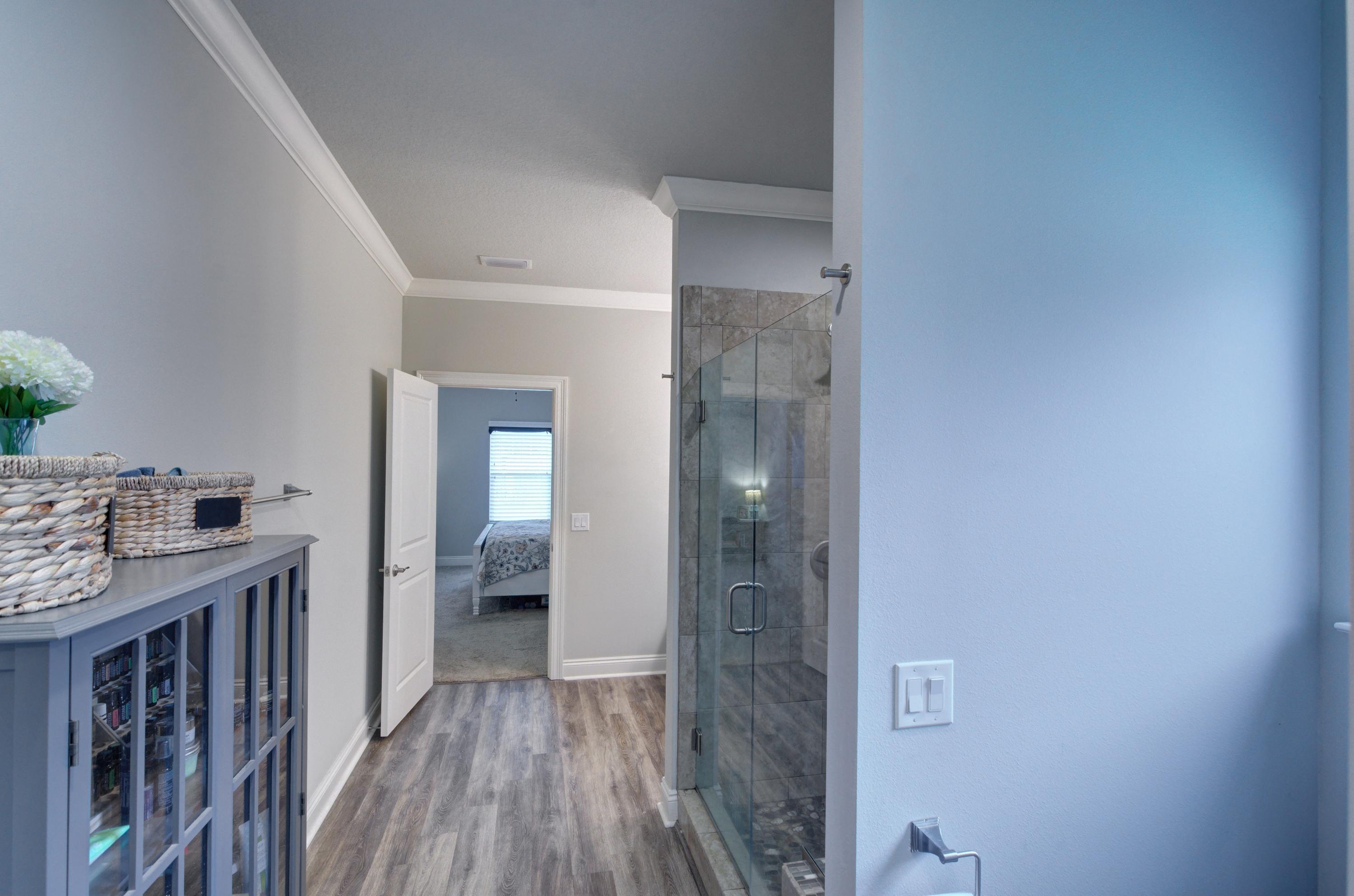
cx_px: 677
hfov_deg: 95.1
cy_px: 448
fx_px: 619
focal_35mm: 16
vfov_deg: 71.8
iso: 400
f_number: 9
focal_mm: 11
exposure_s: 1/30
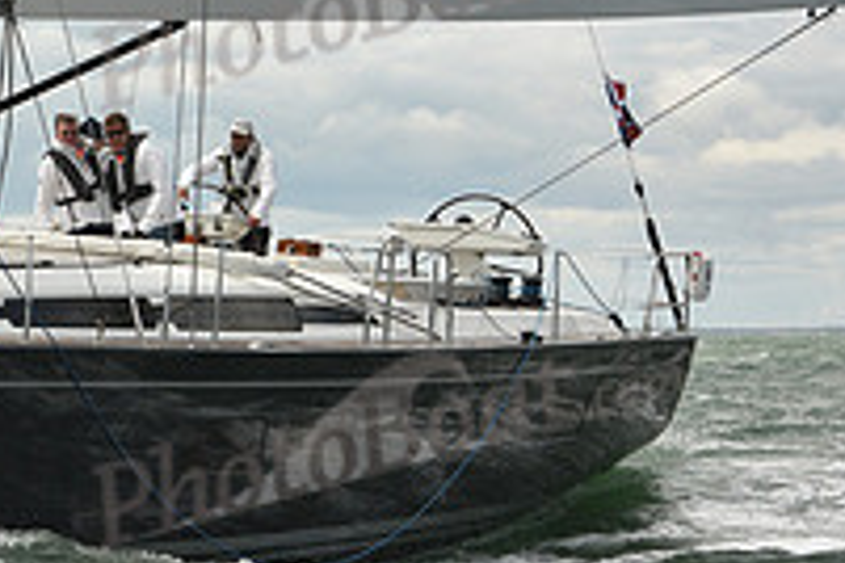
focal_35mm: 202
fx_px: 4741
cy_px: 279
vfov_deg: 6.8
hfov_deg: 10.1
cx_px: -122
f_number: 10
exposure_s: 1/800
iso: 320
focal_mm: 70
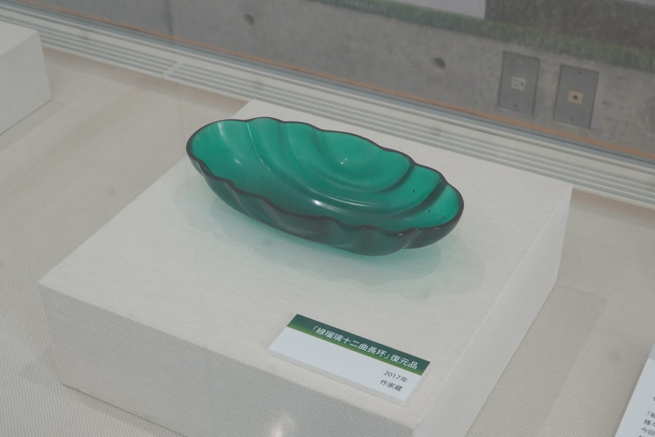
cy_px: 218
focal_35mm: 34
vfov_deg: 38.4
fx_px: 628
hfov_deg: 55.1
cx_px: 328
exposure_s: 1/40
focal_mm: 23
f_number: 6.3
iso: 250
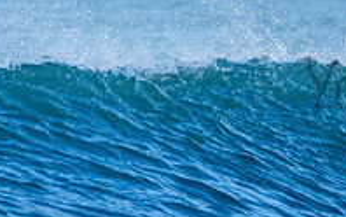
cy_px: 136
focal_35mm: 1817
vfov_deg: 0.7
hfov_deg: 1.2
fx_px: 17143
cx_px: 527
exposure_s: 1/2000
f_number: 5.6
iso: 640
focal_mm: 500
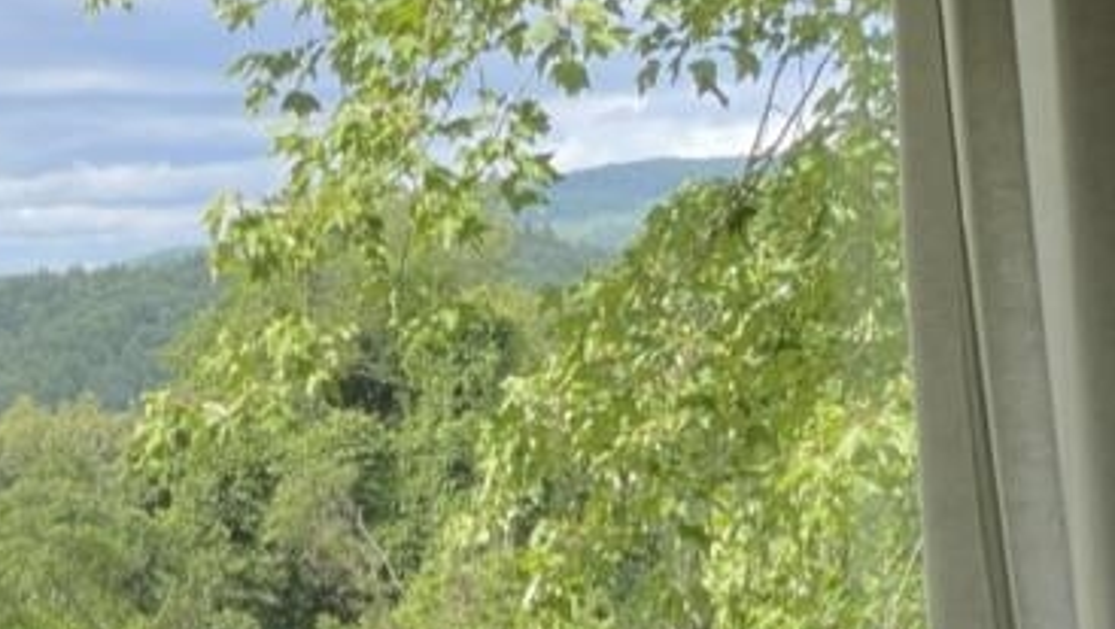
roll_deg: +0.4
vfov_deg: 7.6
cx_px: 146
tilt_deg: -3.5
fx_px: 4674
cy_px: 722
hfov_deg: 13.5
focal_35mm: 158
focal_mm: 6
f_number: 2
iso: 25
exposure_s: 1/384
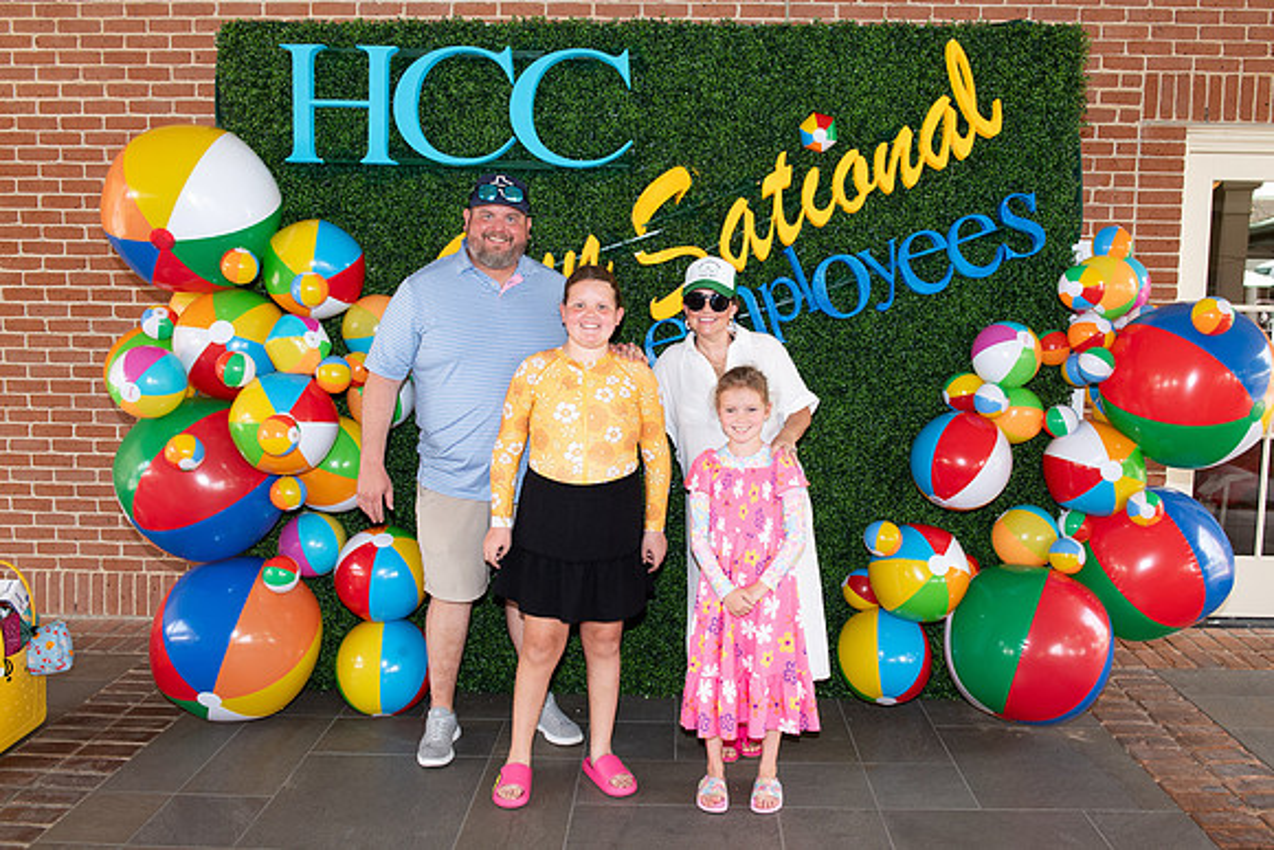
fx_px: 1060
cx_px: 665
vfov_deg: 43.7
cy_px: 407
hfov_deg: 62.0
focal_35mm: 30
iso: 800
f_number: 7.1
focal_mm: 28
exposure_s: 1/160
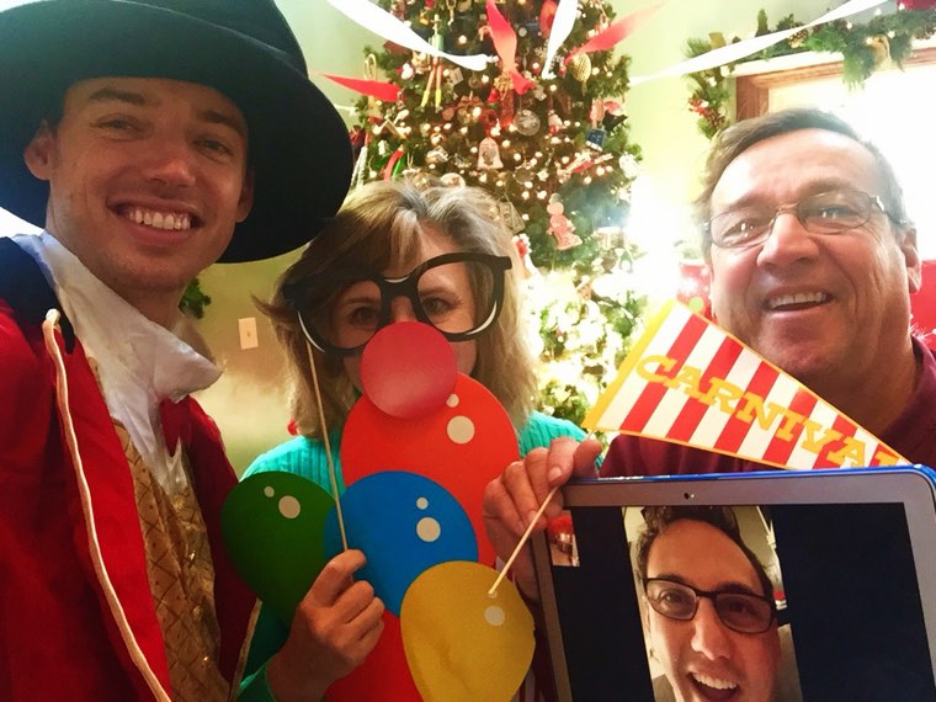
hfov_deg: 58.4
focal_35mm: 31
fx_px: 838
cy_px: 351
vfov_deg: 45.4
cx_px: 468
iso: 200
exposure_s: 1/30
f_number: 2.2
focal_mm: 2.65
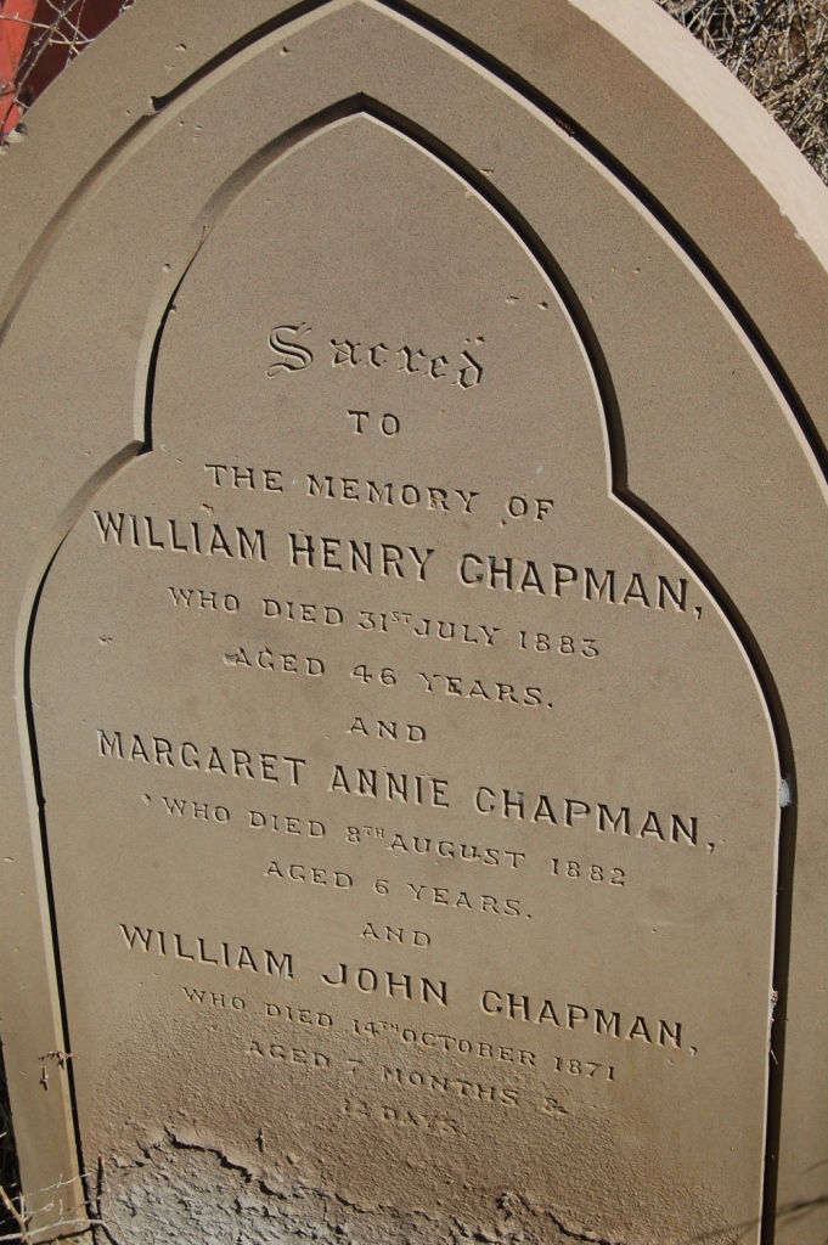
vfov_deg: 35.1
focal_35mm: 57
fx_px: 1970
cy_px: 622
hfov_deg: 23.7
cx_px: 414
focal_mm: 38
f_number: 9
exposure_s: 1/320
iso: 200
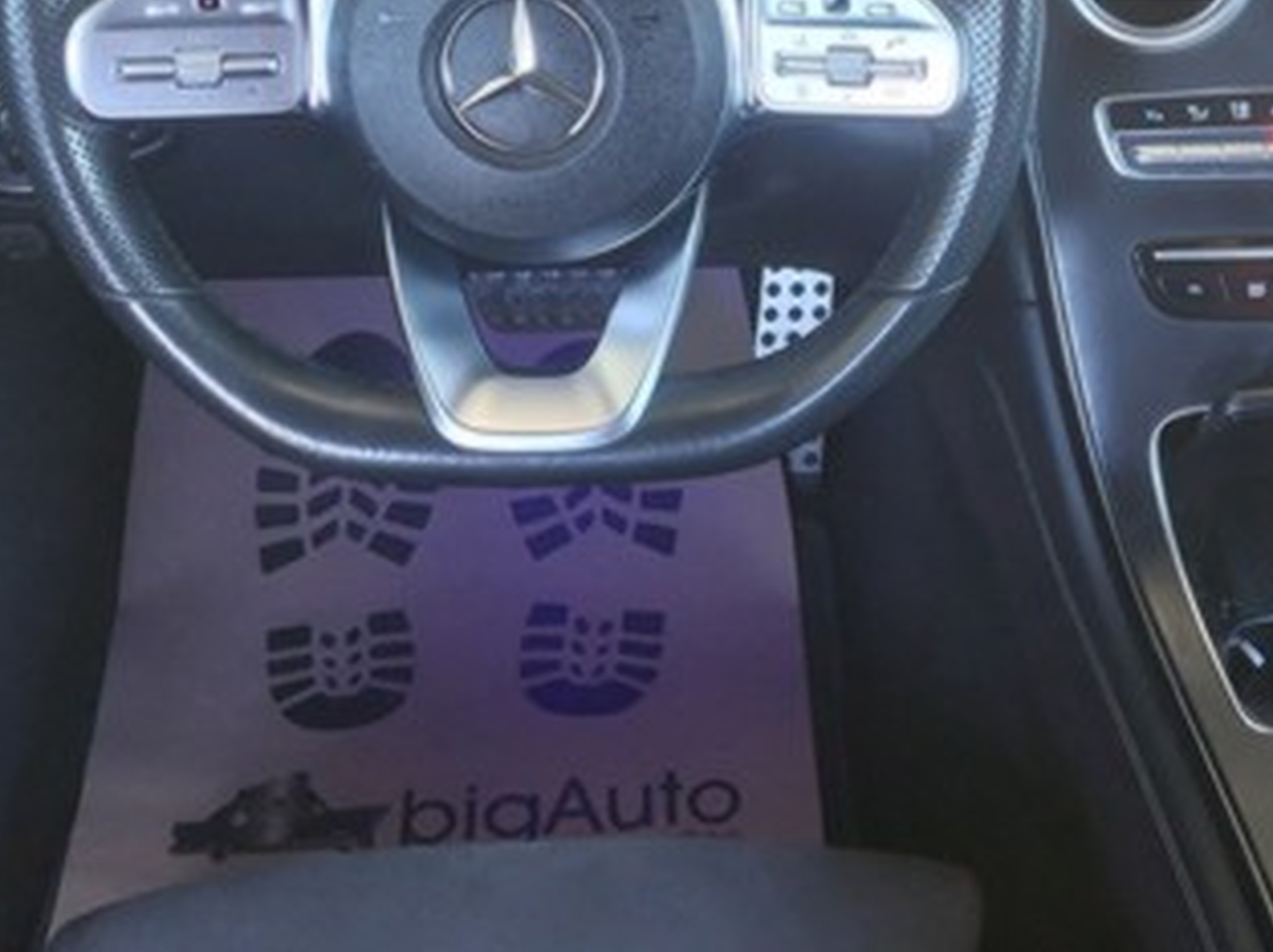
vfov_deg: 22.7
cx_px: 846
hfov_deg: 30.1
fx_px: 2351
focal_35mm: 64
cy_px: 285
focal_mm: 5.23
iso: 400
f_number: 1.8
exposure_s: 1/50
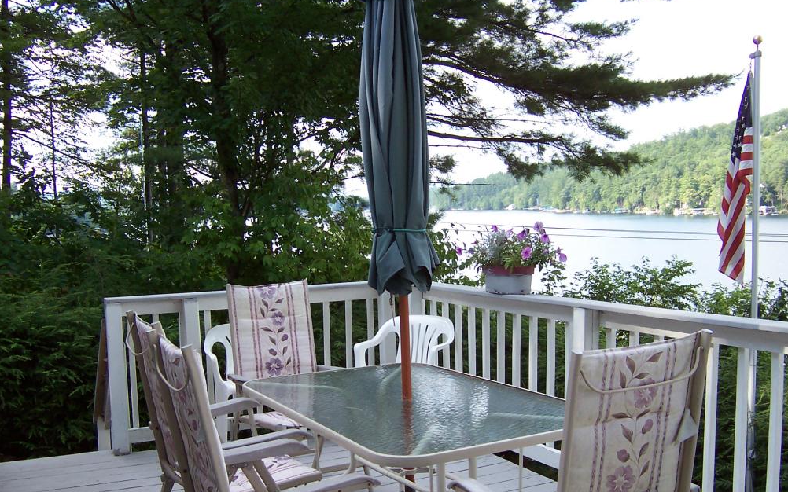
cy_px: 279
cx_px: 388
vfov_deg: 32.7
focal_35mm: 39
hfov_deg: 50.4
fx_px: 837
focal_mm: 5.6
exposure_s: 1/180
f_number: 3.4
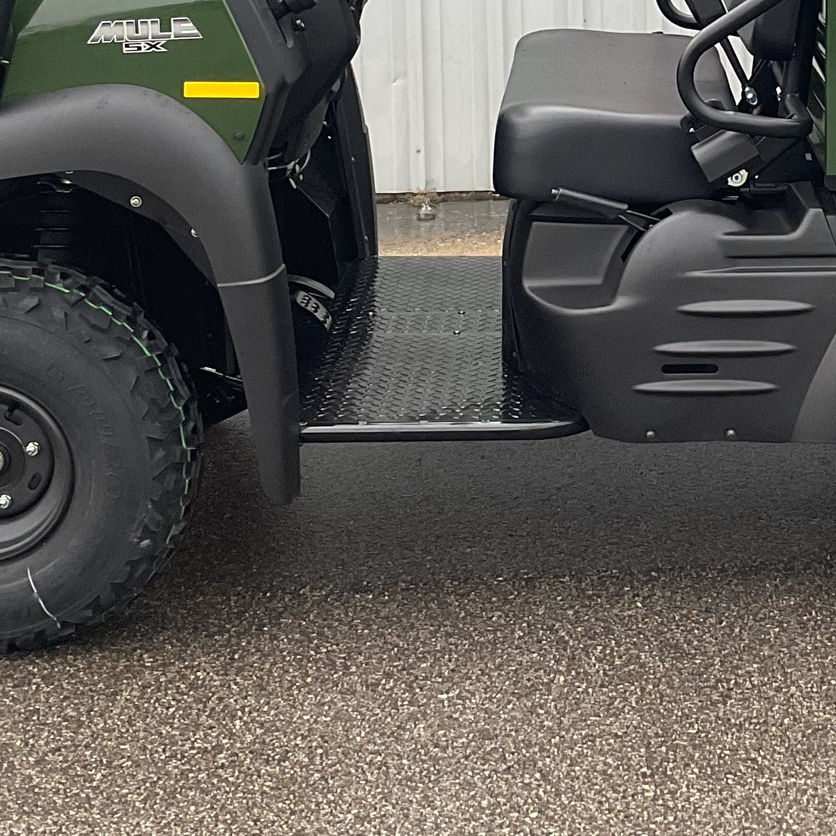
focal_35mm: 77
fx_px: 2104
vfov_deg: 21.6
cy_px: -16
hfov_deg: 22.1
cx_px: 716
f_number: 1.8
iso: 64
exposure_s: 1/101
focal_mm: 3
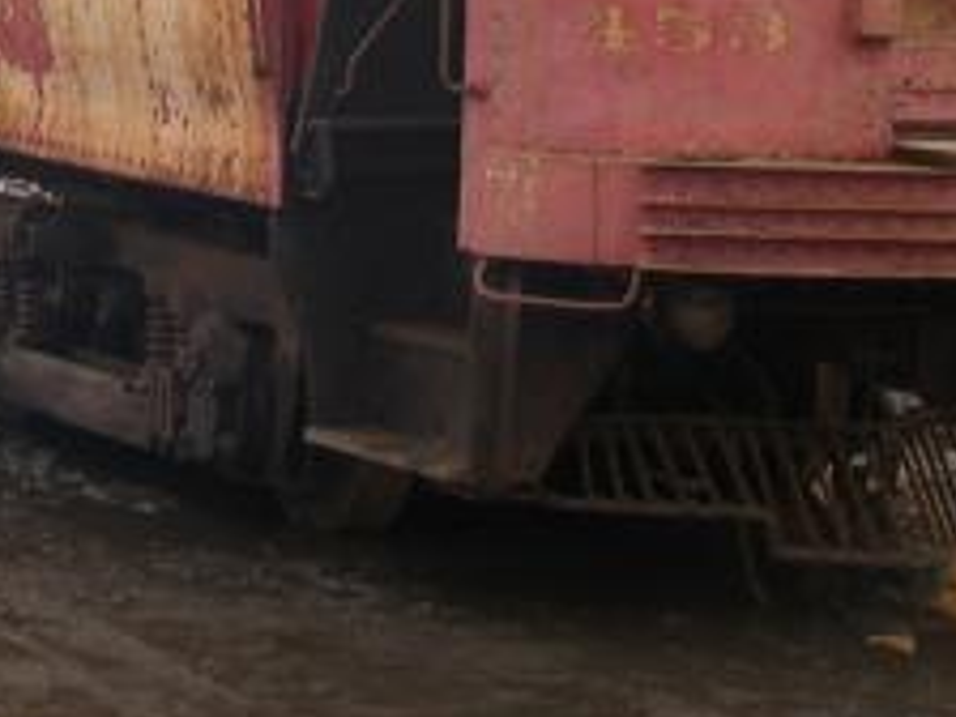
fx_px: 3590
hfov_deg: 15.0
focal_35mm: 130
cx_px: 43
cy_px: -115
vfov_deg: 11.2
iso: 64
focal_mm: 6.3
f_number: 4.6
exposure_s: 1/125
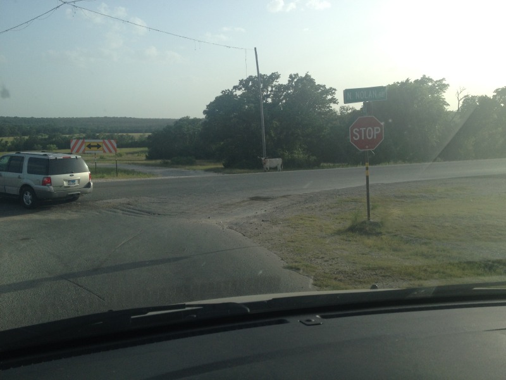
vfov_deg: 40.7
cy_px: 190
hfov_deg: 52.6
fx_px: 512
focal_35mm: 35
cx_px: 253
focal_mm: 4.28
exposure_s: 1/1126
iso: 50
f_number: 2.4
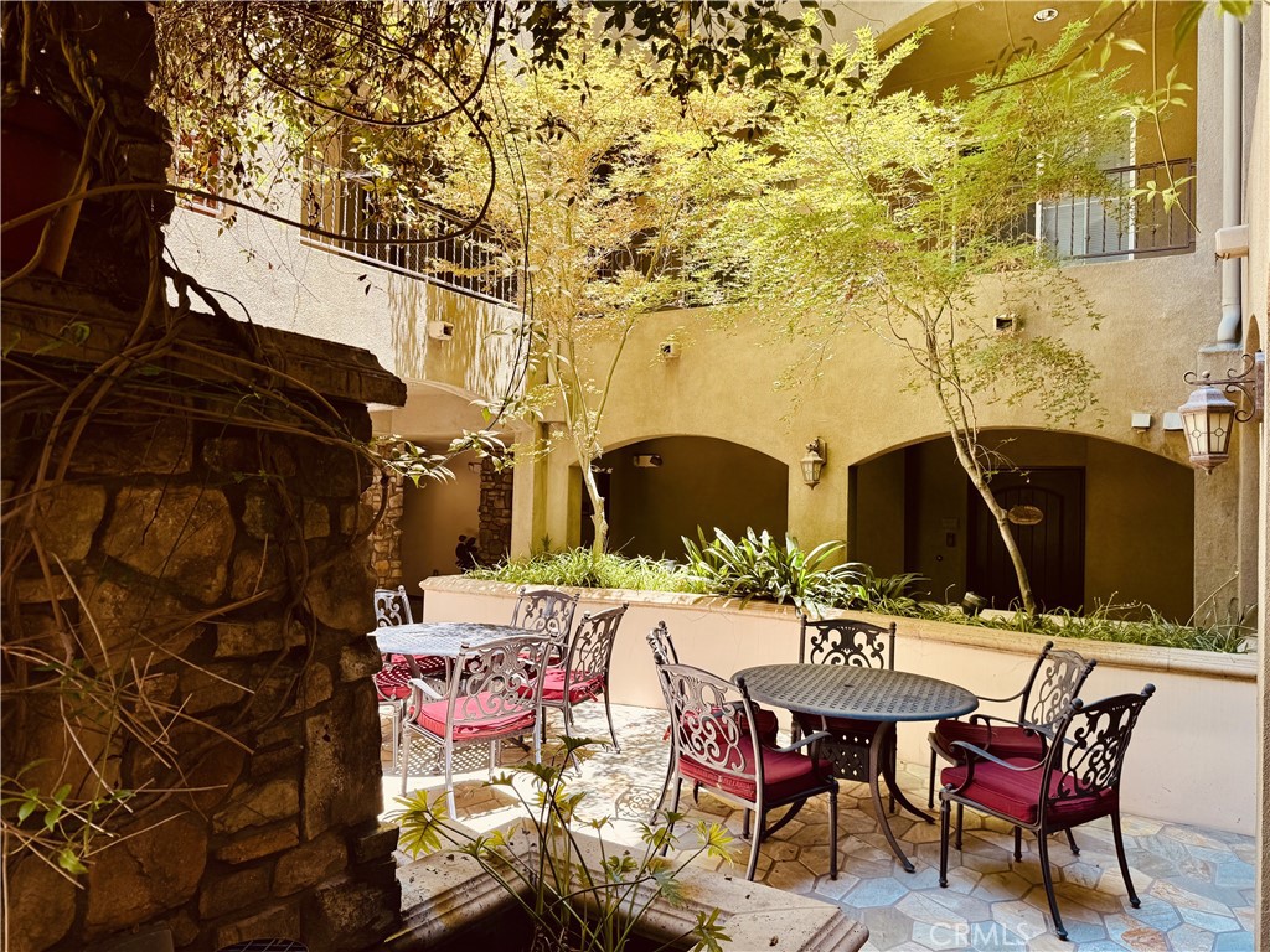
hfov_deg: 71.6
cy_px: 476
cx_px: 635
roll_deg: -1.6
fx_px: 881
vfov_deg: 56.8
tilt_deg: +1.3
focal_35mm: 24
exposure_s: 1/366
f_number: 1.78
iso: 80
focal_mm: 6.76
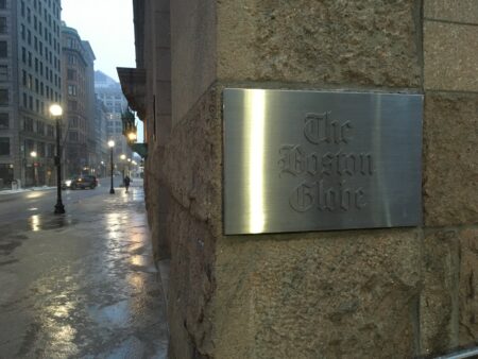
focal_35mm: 29
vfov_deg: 48.3
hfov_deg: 61.6
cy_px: 180
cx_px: 239
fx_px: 401
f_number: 2.2
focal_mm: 4.15
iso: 200
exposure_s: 1/30
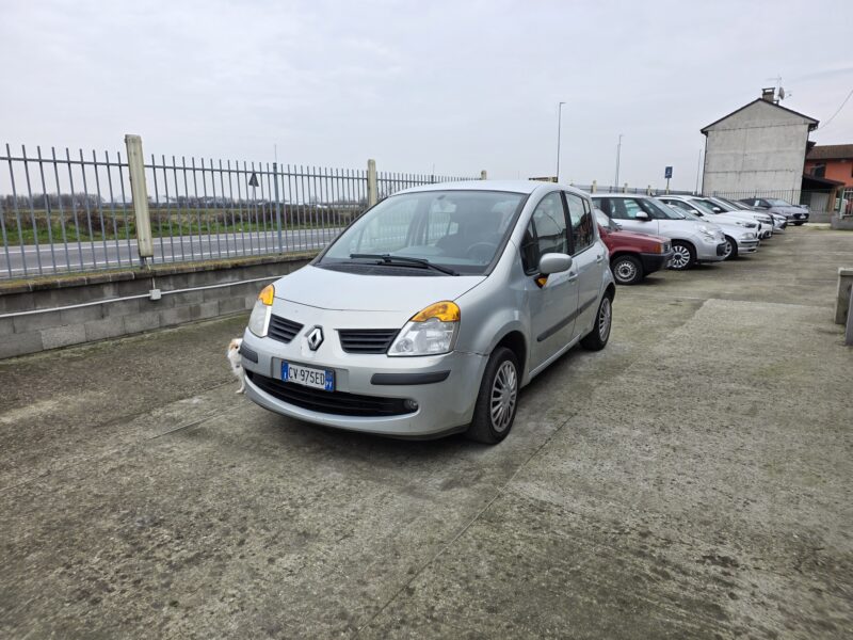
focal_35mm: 23
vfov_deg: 58.9
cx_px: 426
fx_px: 567
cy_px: 320
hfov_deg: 73.9
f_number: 1.7
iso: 25
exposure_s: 1/359
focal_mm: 6.25
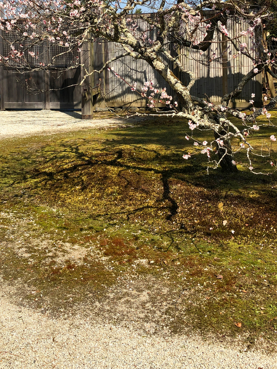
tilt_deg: -2.1
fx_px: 502
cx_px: 120
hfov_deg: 30.8
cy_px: 78
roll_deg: +1.3
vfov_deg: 39.0
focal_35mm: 47
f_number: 1.8
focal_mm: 3.99
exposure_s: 1/1675
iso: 20
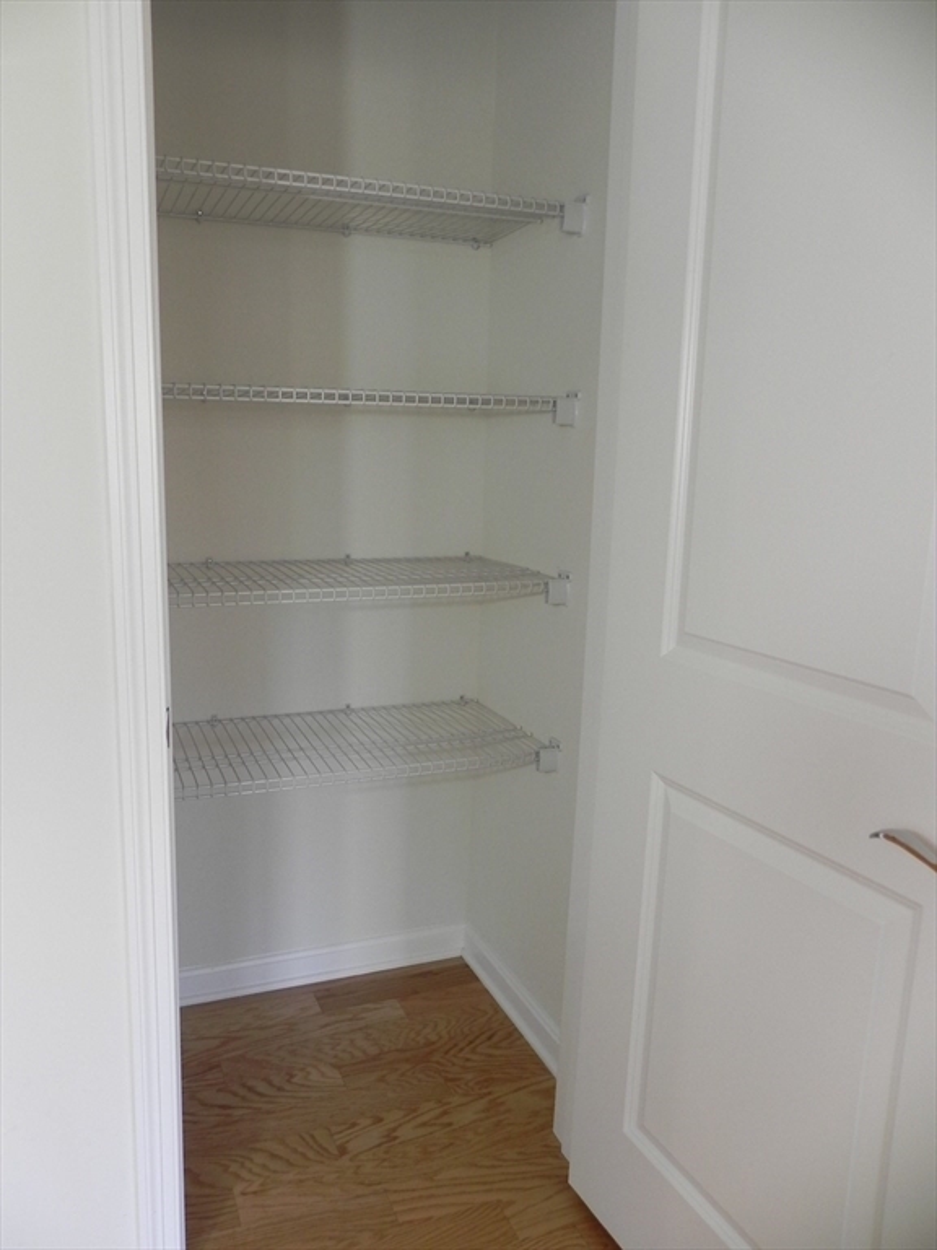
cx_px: 468
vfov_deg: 67.3
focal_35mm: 26
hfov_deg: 53.1
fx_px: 938
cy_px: 625
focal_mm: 4.6
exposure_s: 1/33
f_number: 2.8
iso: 160
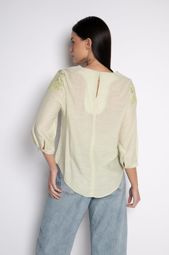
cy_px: 128
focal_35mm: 50
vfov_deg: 39.6
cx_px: 84
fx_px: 353
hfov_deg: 27.0
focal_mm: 50
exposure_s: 1/125
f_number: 5
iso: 320
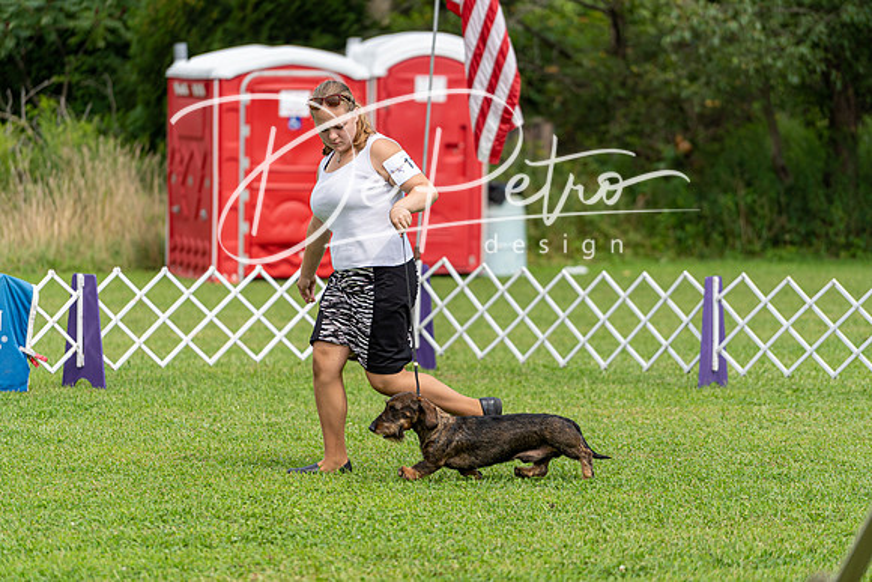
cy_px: 291
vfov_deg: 7.0
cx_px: 436
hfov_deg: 10.4
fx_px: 4773
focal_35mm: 197
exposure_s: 1/1000
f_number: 4
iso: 200
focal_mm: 197
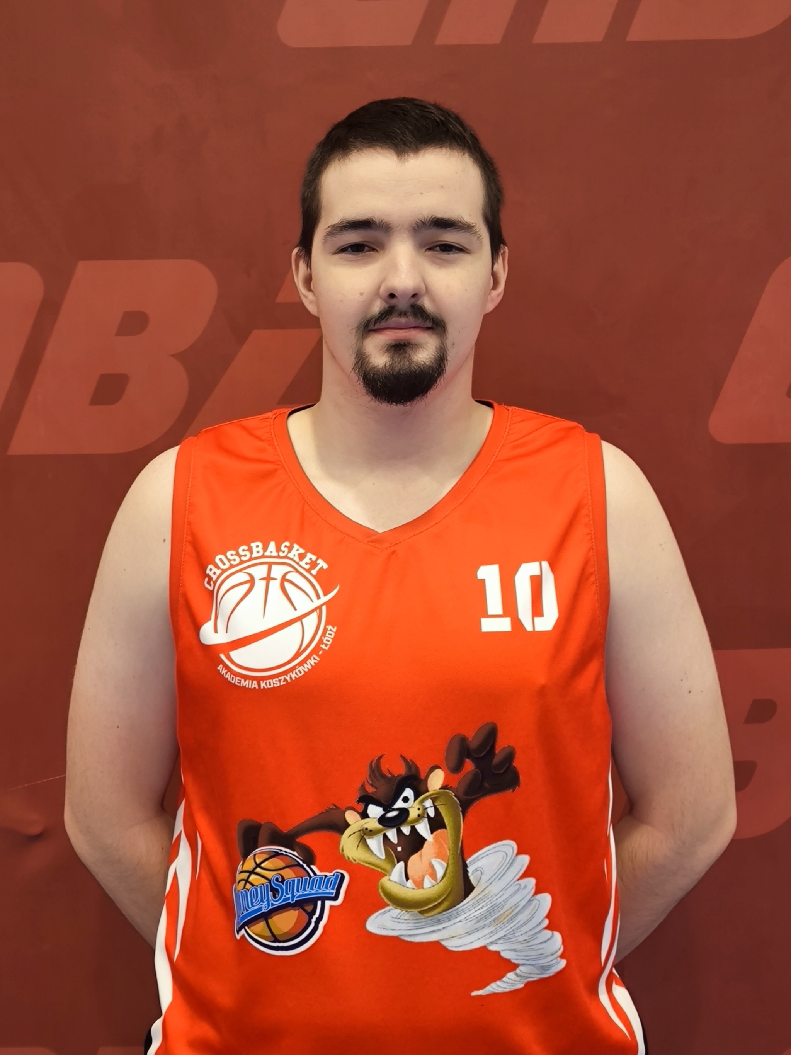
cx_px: 396
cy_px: 528
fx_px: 1127
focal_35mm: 37
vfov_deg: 50.1
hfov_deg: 38.7
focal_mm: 6.92
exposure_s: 1/50
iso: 200
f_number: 1.9
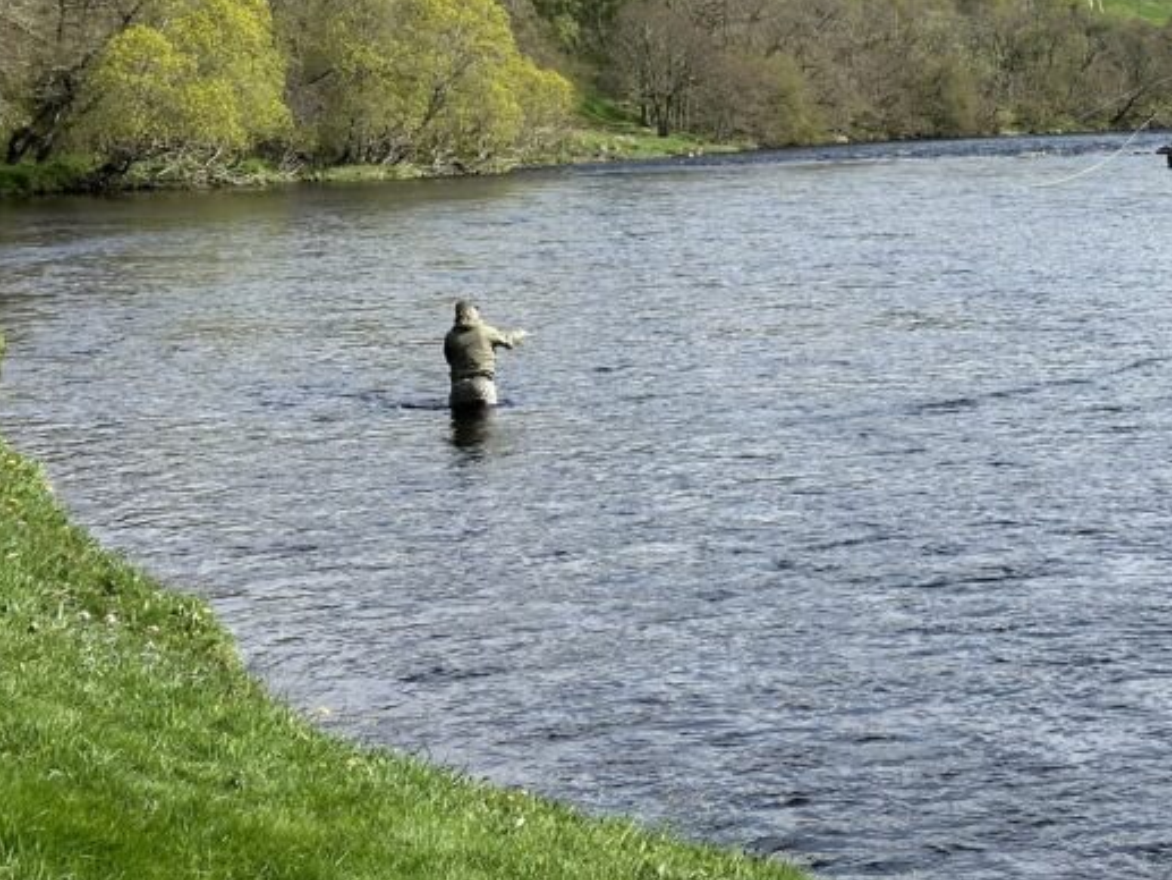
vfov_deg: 15.5
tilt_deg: -3.1
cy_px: 308
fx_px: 3217
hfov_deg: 20.2
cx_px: 1068
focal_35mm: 95
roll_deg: +1.3
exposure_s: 1/3731
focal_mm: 6.86
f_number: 1.78
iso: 64
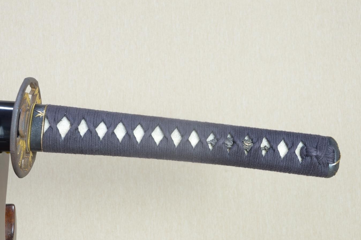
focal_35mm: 55
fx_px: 546
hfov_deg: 36.6
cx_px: 179
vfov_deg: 24.8
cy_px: 122
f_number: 11
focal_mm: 35
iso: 400
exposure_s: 1/1.6
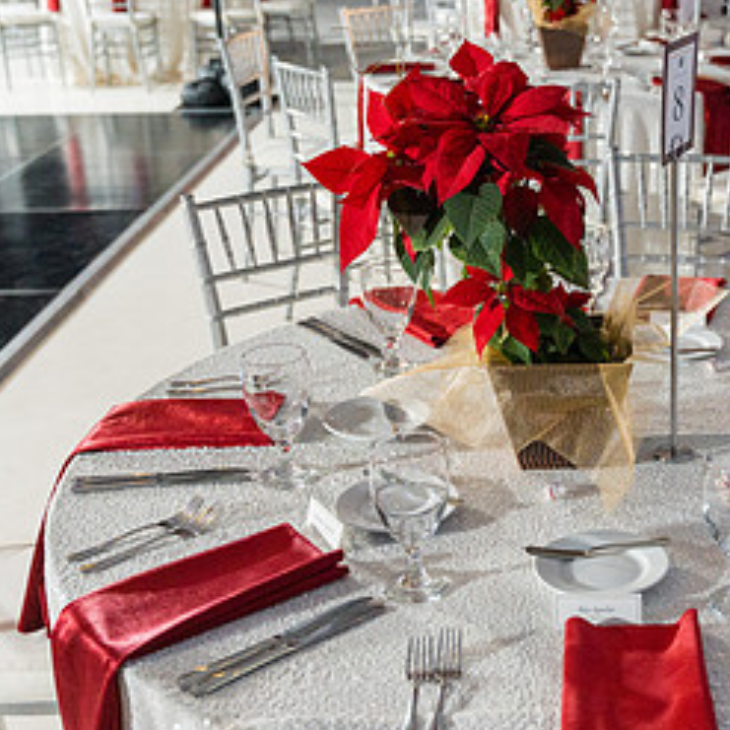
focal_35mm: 59
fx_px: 1408
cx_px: 597
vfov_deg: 29.1
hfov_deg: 28.4
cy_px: 350
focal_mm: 29.5
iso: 3200
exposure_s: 1/250
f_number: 2.8
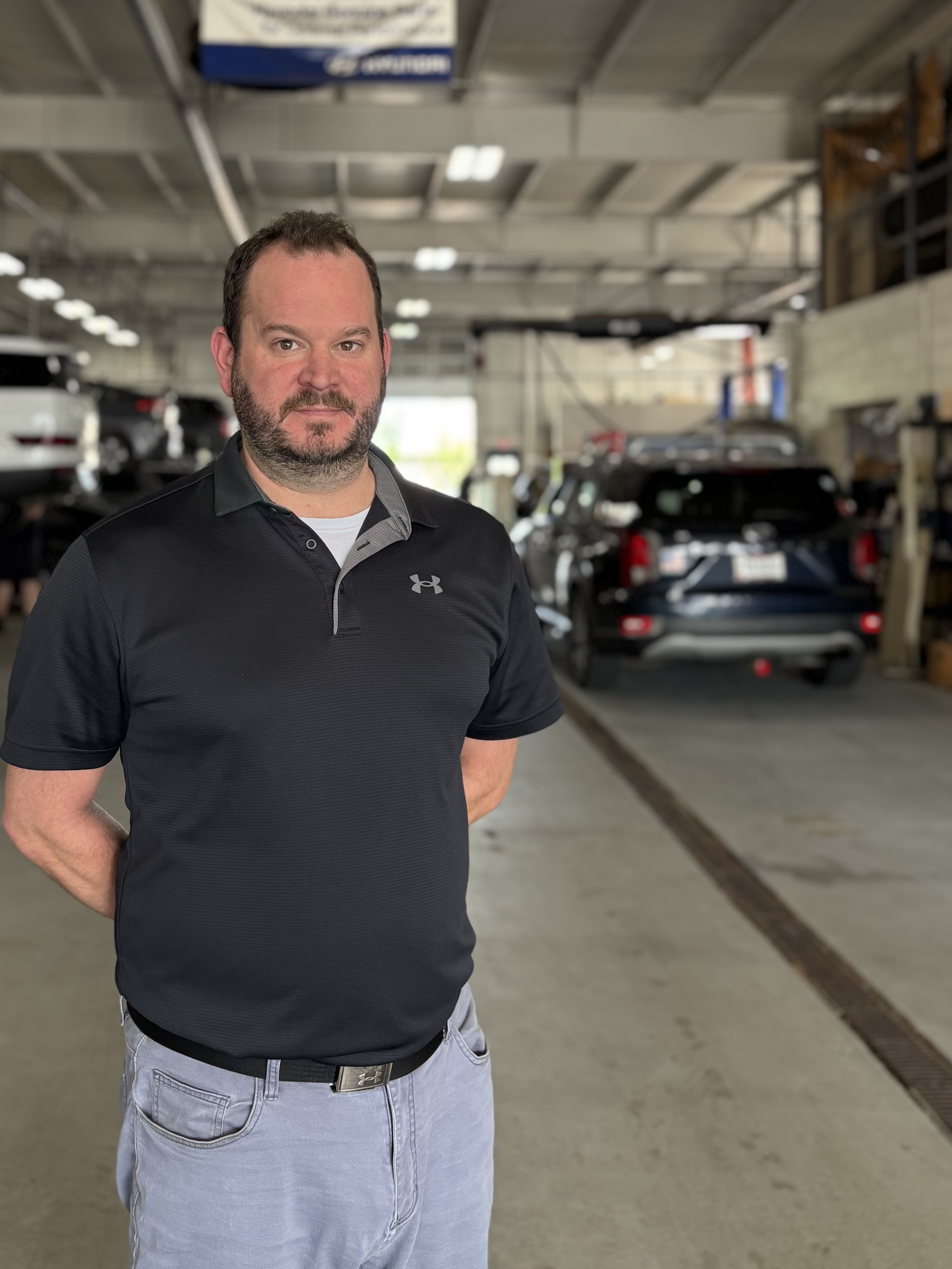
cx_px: 340
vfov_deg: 51.9
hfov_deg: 40.3
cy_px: 458
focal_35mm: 35
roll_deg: +0.0
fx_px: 1283
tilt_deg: +1.9
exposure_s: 1/120
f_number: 1.6
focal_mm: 5.96
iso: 125
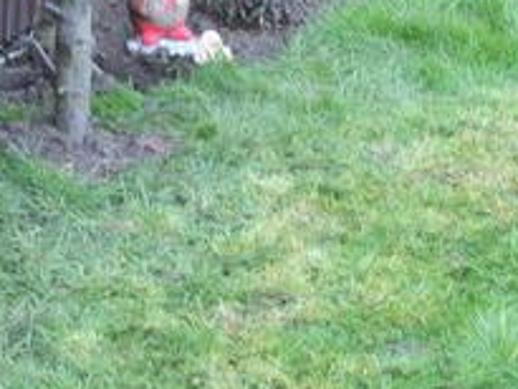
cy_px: 104
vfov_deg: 9.9
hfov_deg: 12.9
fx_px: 2246
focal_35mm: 150
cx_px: -28
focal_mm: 11.6
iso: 160
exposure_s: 1/53.5
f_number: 3.8
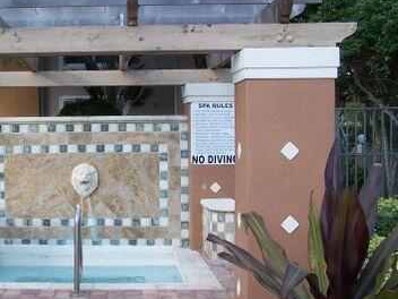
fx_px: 793
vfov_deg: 21.3
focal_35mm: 69
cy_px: 150
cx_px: 72
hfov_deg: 27.5
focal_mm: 6.3
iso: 80
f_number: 2.8
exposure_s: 1/250
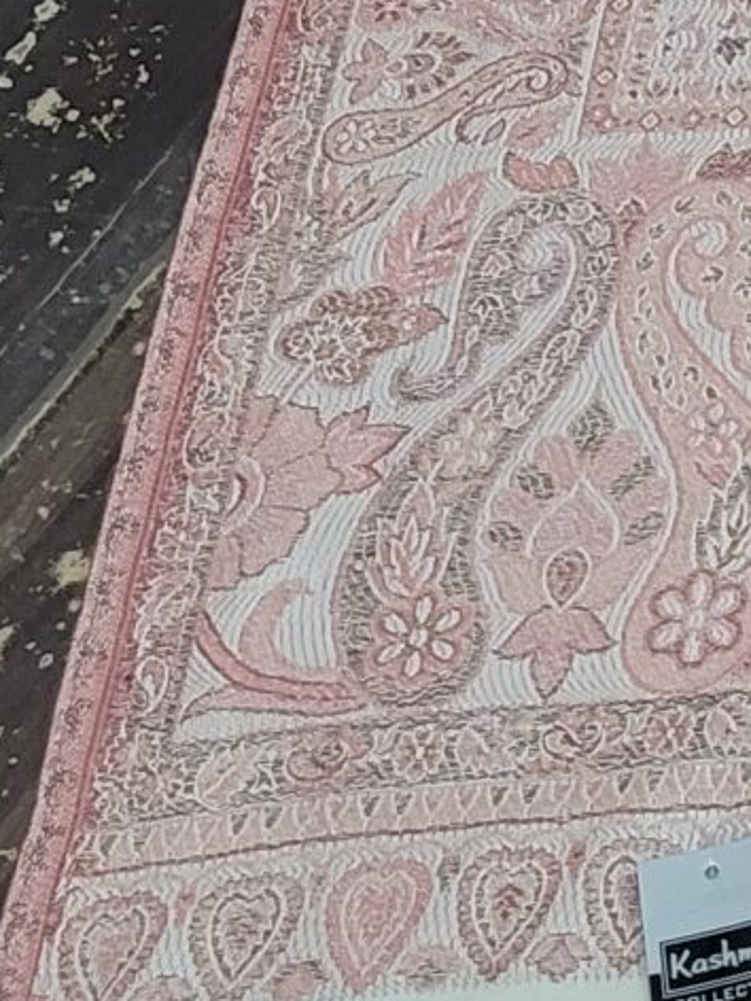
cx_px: 1553
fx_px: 4079
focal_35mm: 141
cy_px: -1099
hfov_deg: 9.7
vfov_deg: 12.2
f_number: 1.8
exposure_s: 1/50
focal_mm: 5.4
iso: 250
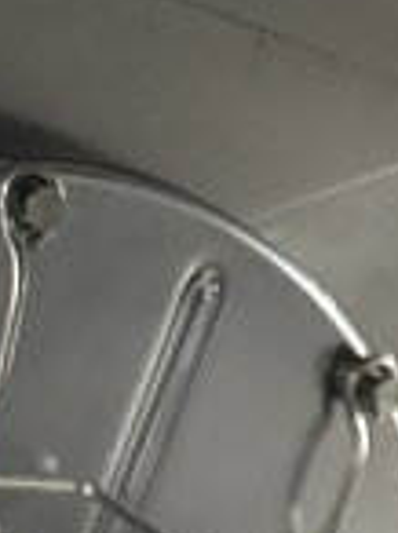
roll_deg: -22.6
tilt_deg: -29.8
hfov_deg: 10.9
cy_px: 1458
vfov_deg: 11.1
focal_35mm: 134
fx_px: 2060
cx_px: 427
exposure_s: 1/60
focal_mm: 6.86
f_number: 1.78
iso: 640
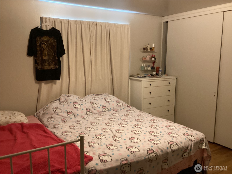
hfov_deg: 58.4
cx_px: 116
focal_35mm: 31
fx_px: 208
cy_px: 87
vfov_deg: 45.4
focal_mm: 3.3
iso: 400
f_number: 2.4
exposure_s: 1/30
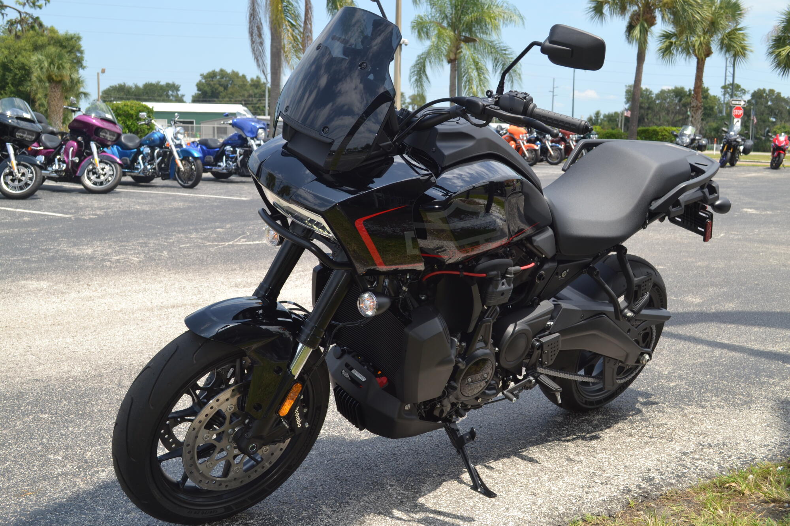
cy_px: 263
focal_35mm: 39
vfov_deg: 34.2
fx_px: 856
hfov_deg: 49.6
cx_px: 395
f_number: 7.1
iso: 100
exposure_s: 1/200
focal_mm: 26
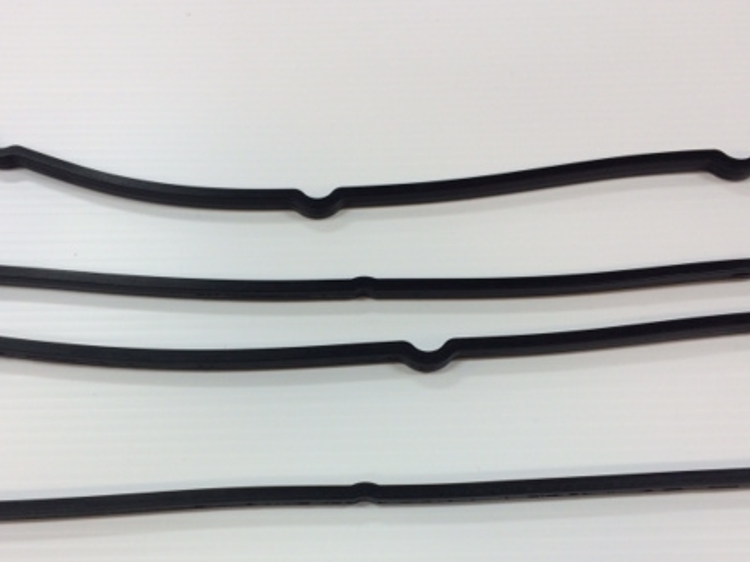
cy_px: 395
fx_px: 953
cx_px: 315
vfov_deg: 32.5
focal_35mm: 44
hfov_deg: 42.8
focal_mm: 4.12
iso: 50
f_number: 2.2
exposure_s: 1/50
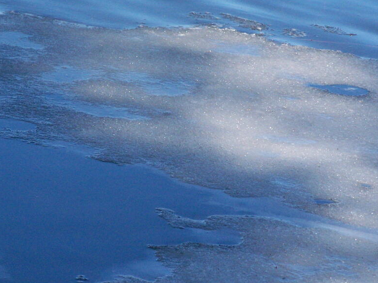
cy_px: 124
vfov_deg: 6.6
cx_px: 193
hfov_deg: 8.8
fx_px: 2445
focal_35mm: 224
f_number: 3.2
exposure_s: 1/640
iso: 400
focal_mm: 28
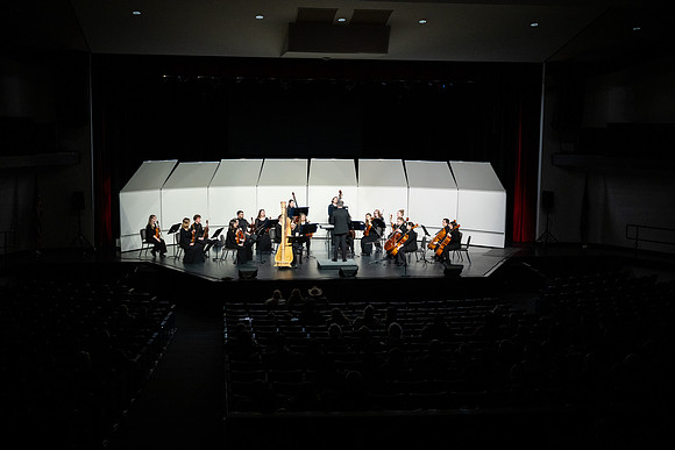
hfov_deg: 45.4
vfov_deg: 31.2
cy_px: 225
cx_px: 338
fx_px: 806
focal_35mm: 43
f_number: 2.8
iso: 1250
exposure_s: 1/500
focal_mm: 43
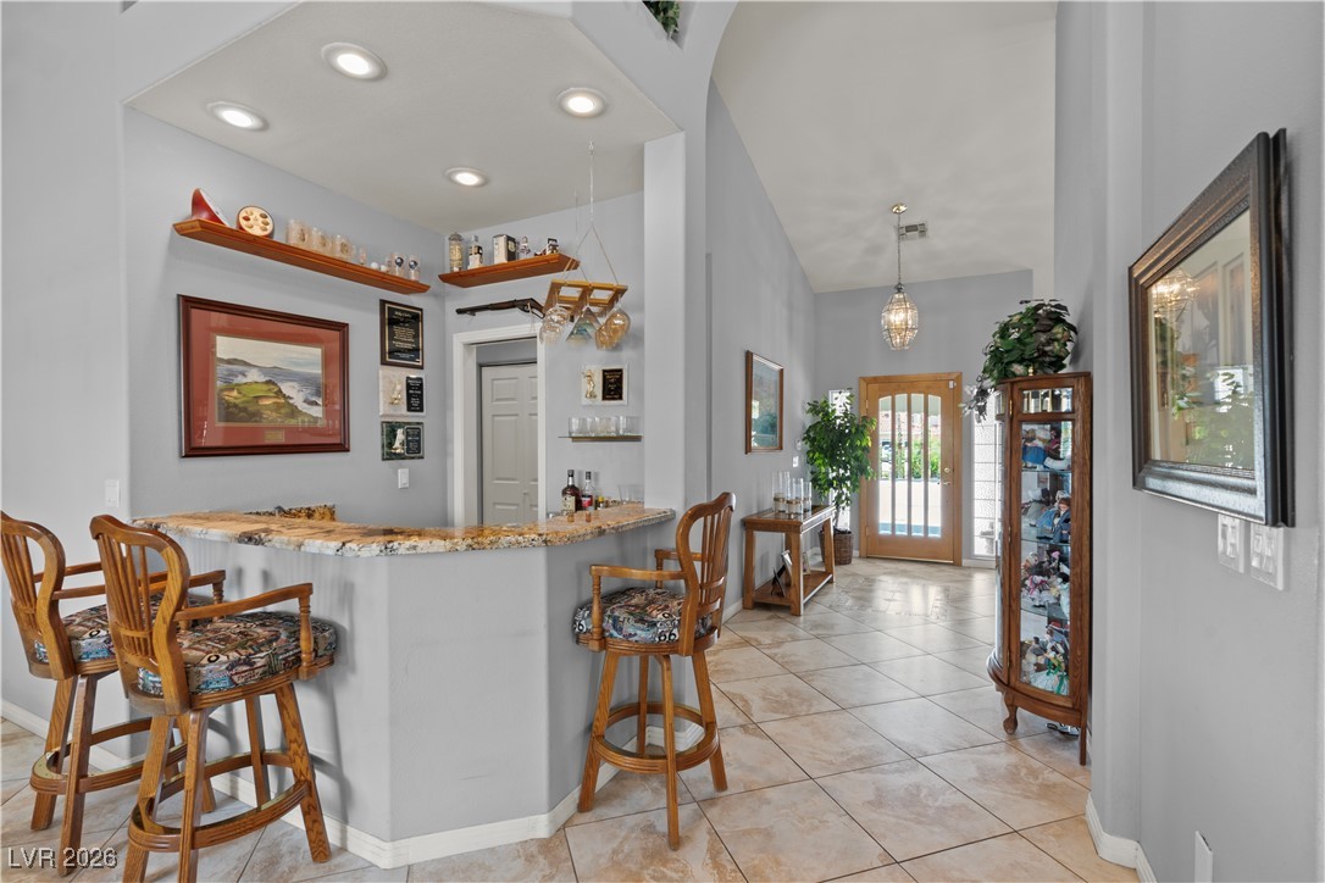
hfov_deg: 96.7
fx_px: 589
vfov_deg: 73.7
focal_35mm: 16
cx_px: 662
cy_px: 442
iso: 200
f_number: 9
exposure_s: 4
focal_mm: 16
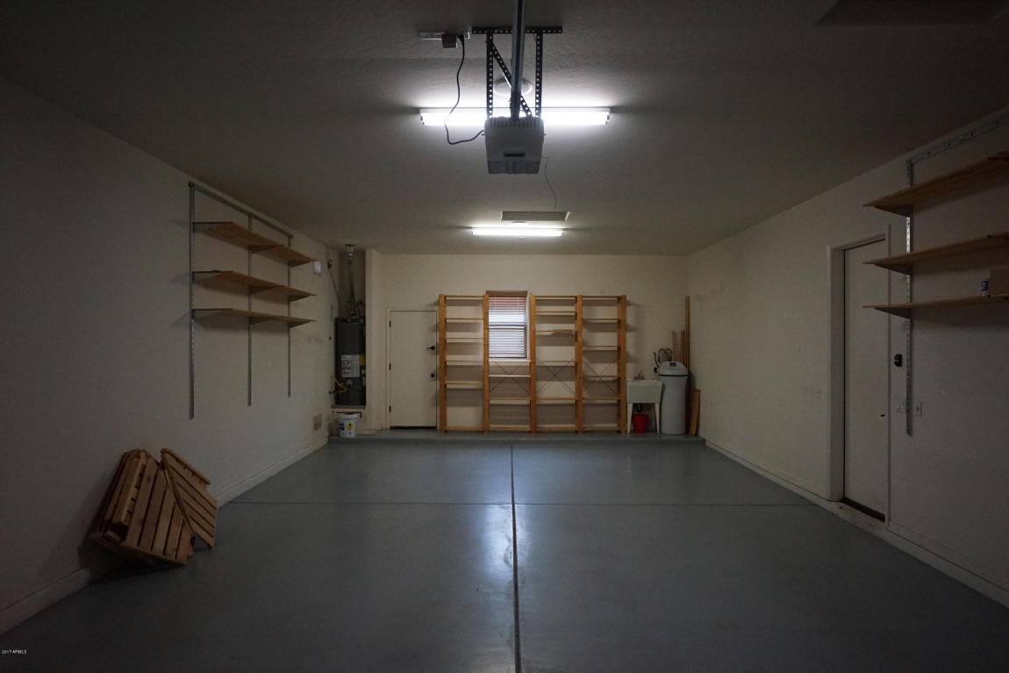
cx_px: 504
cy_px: 336
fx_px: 589
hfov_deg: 81.2
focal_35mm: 21
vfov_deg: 59.5
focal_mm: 21
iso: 5000
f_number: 4
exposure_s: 1/160
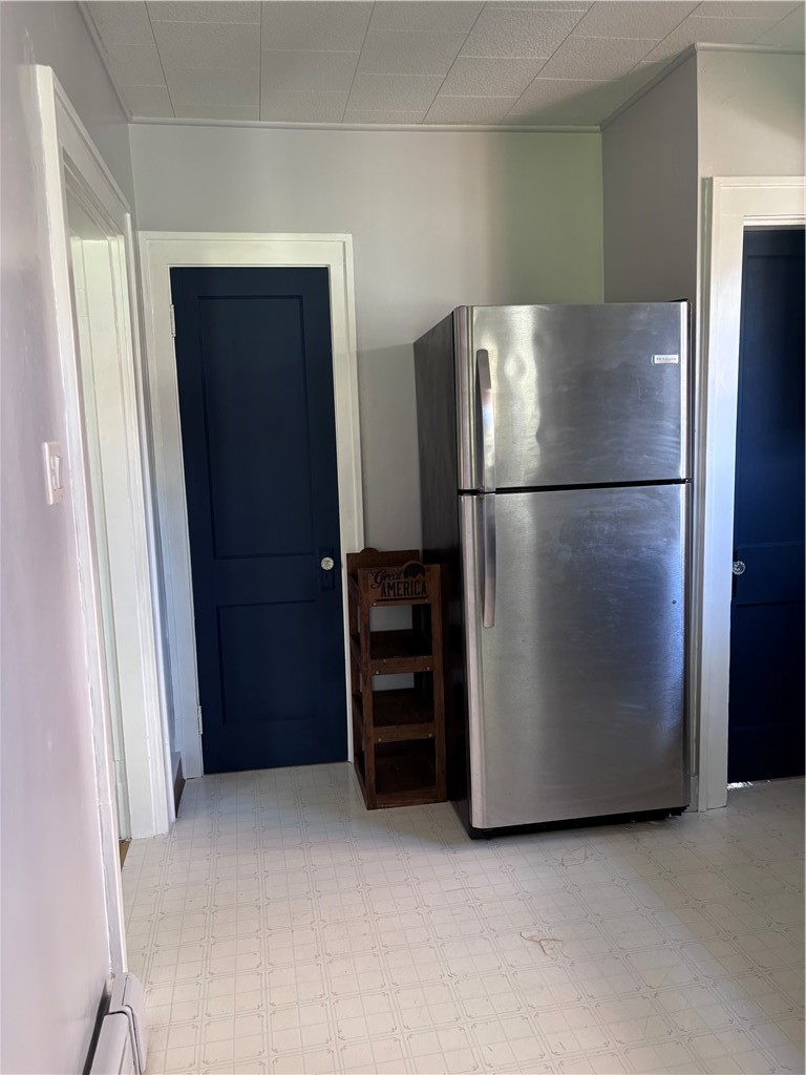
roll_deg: +1.6
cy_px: 538
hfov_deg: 53.1
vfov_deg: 67.3
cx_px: 403
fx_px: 807
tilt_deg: -8.1
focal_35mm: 26
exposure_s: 1/60
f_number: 1.6
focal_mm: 5.96
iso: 160
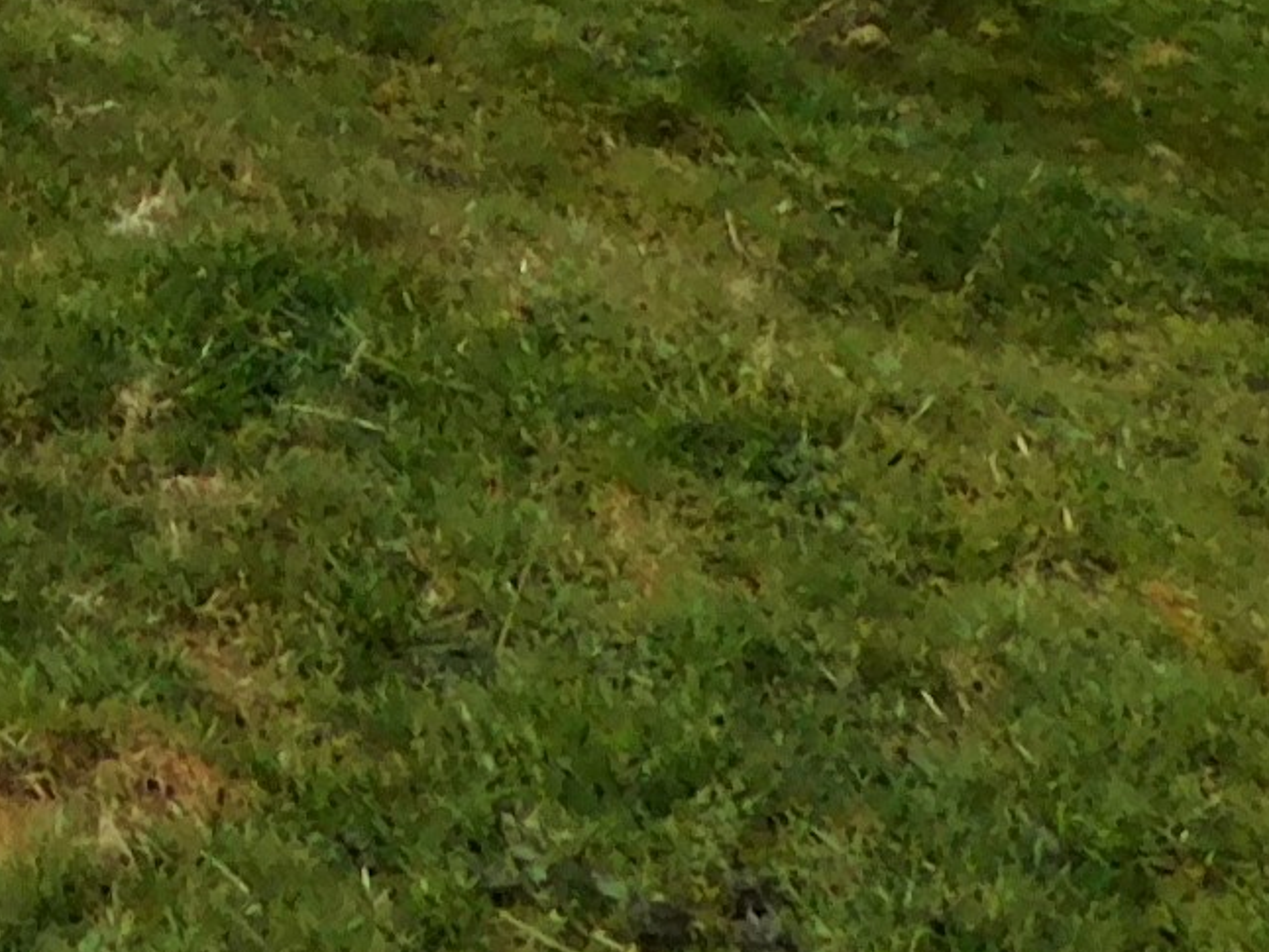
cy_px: -2222
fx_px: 6014
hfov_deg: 10.5
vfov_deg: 7.5
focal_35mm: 164
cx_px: -1709
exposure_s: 1/1250
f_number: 3
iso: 125
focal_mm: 4
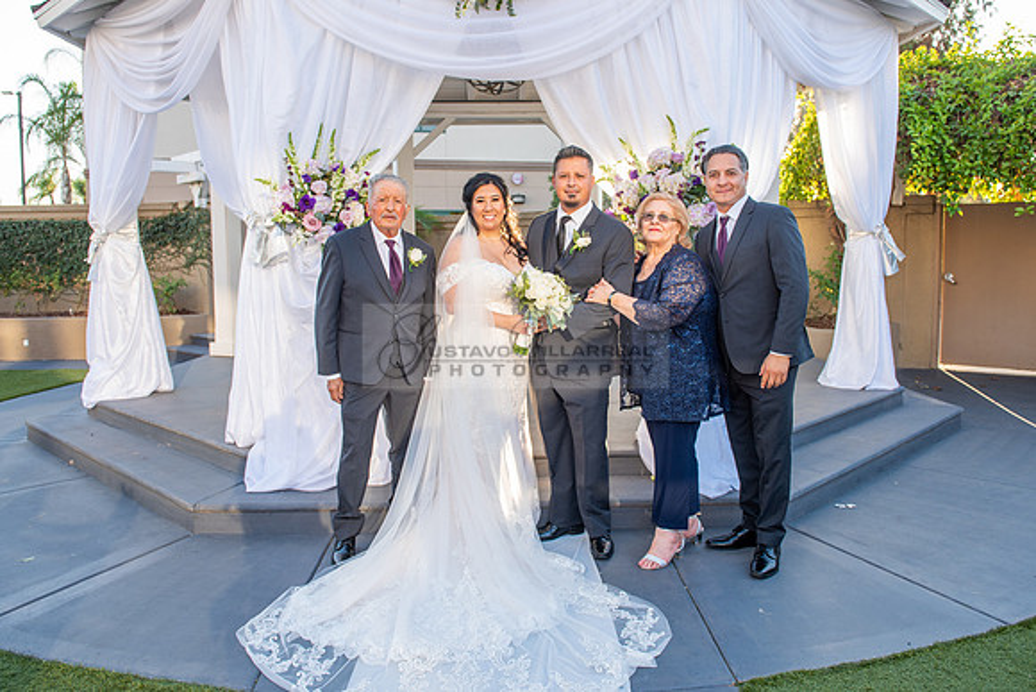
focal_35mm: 28
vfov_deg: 47.0
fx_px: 794
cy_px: 321
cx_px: 519
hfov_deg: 66.3
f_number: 4.5
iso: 200
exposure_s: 1/160
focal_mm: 24
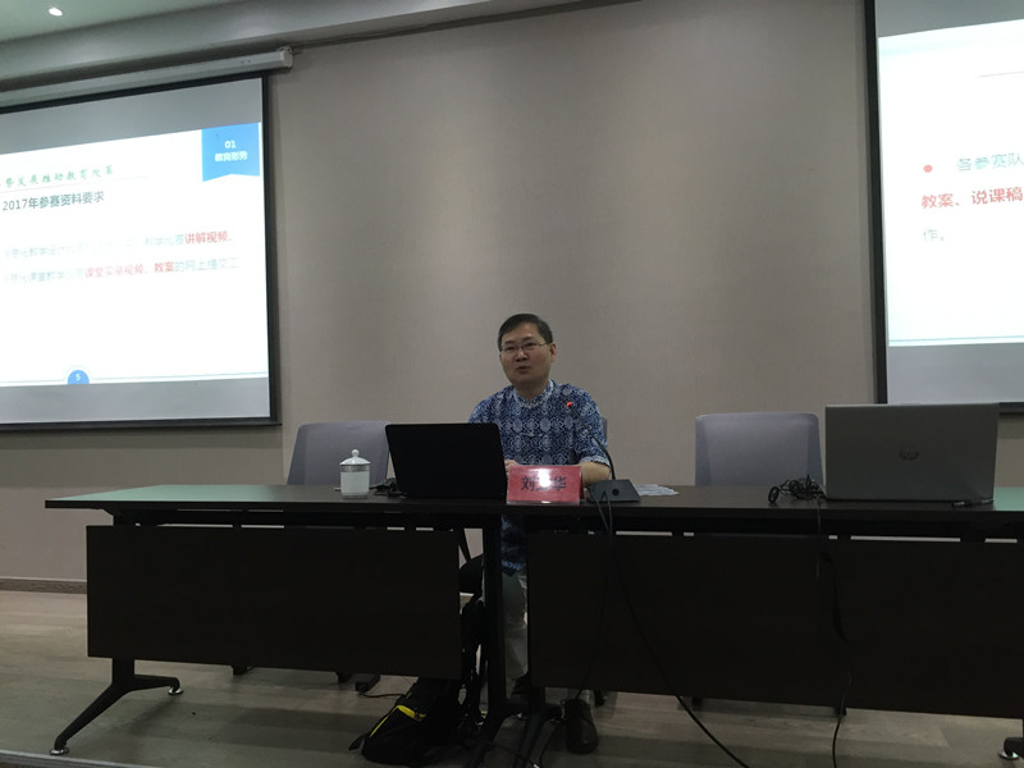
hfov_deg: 61.7
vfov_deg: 48.2
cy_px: 384
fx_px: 858
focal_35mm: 29
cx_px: 512
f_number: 2.2
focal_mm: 4.15
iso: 80
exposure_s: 1/30
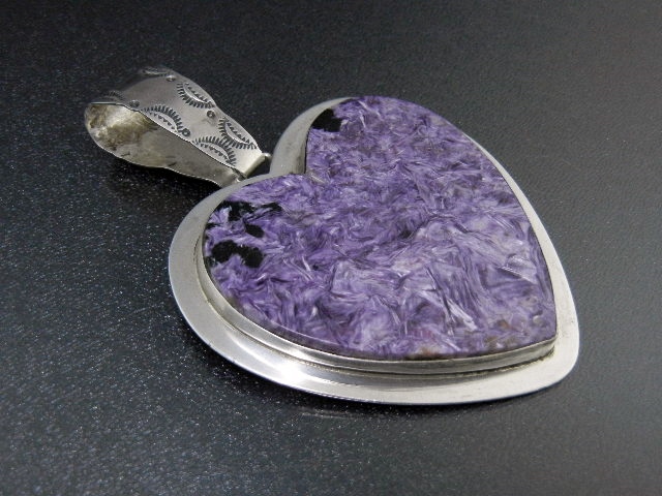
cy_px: 248
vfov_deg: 32.2
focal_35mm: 45
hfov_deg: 42.1
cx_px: 331
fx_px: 861
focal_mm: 8.1
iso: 800
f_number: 7.6
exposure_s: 1/30
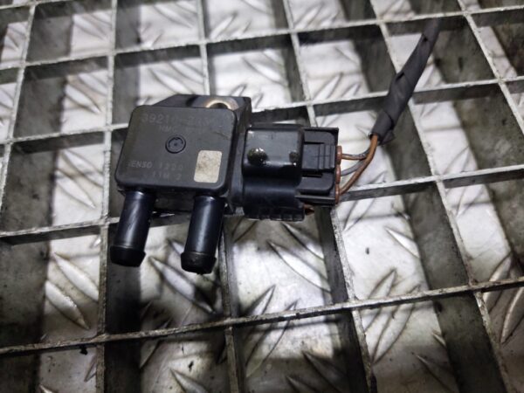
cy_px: 196
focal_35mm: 25
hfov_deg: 69.4
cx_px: 262
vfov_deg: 54.9
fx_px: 378
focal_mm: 5.23
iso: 160
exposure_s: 1/50
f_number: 1.8
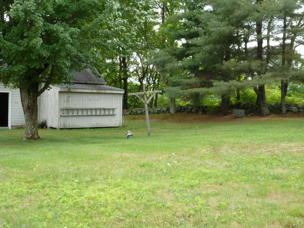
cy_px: 114
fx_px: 395
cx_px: 152
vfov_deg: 32.2
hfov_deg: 42.1
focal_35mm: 45
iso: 100
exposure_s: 1/100
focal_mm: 8
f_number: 4
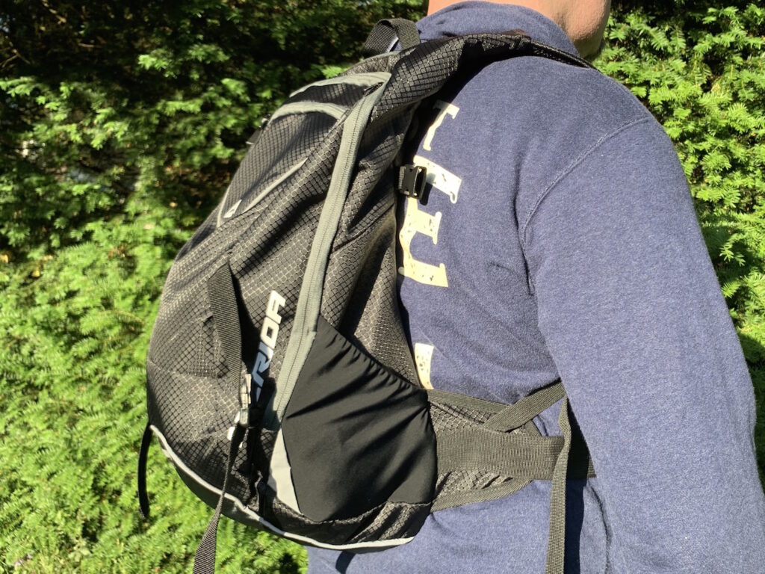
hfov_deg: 67.3
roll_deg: -0.8
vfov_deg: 53.1
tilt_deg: +0.8
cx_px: 382
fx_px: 575
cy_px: 287
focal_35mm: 26
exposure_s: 1/285
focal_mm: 4.25
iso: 25
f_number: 1.8
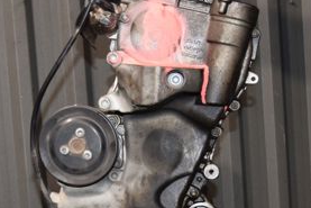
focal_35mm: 90
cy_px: 162
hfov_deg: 22.6
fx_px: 778
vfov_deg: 15.1
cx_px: 121
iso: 800
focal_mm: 26
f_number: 5
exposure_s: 1/60
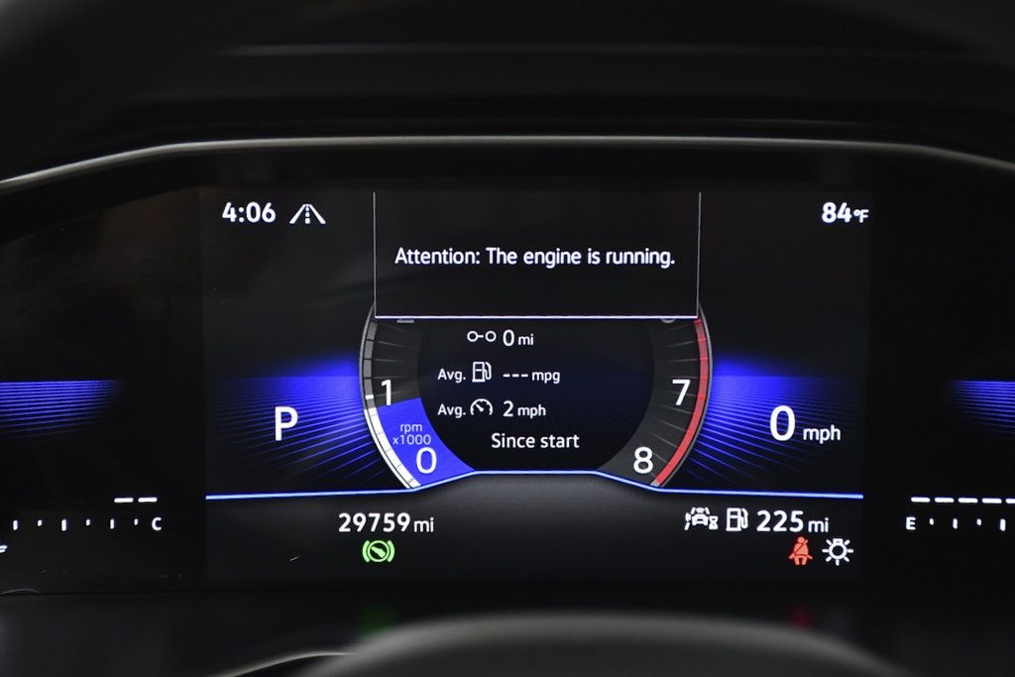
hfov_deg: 26.0
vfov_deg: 17.5
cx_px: 508
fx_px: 2199
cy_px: 338
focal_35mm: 78
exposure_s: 1/125
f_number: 5.6
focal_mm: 52
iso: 2000
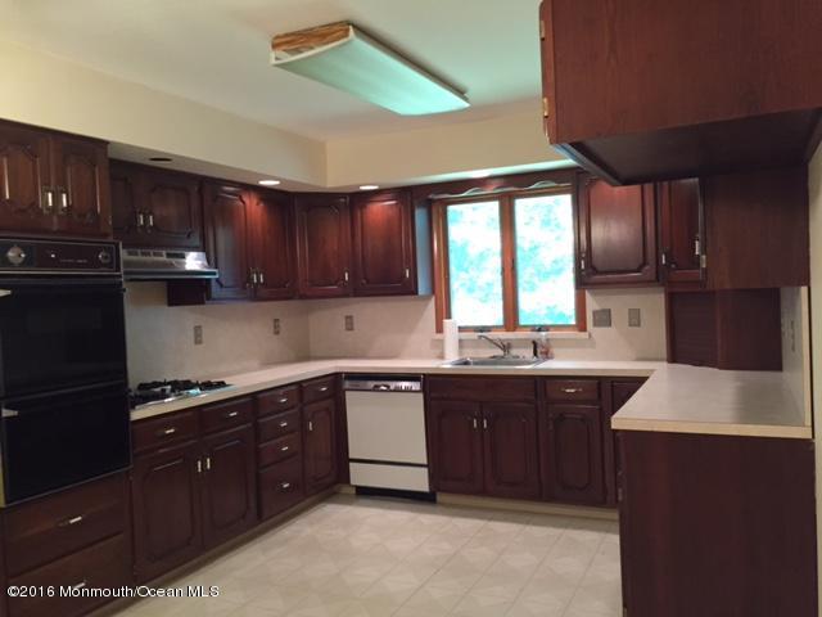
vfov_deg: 48.2
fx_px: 689
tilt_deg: -1.6
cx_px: 411
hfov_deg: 61.7
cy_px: 308
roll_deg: +1.8
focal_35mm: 29
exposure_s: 1/30
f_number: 2.2
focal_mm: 4.15
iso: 200
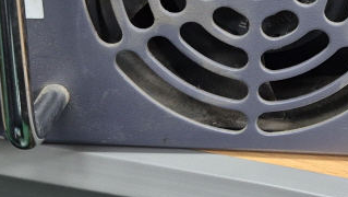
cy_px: 5
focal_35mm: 85
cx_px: 376
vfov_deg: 14.1
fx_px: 785
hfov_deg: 23.6
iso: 400
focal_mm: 5.4
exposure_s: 1/120
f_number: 1.8
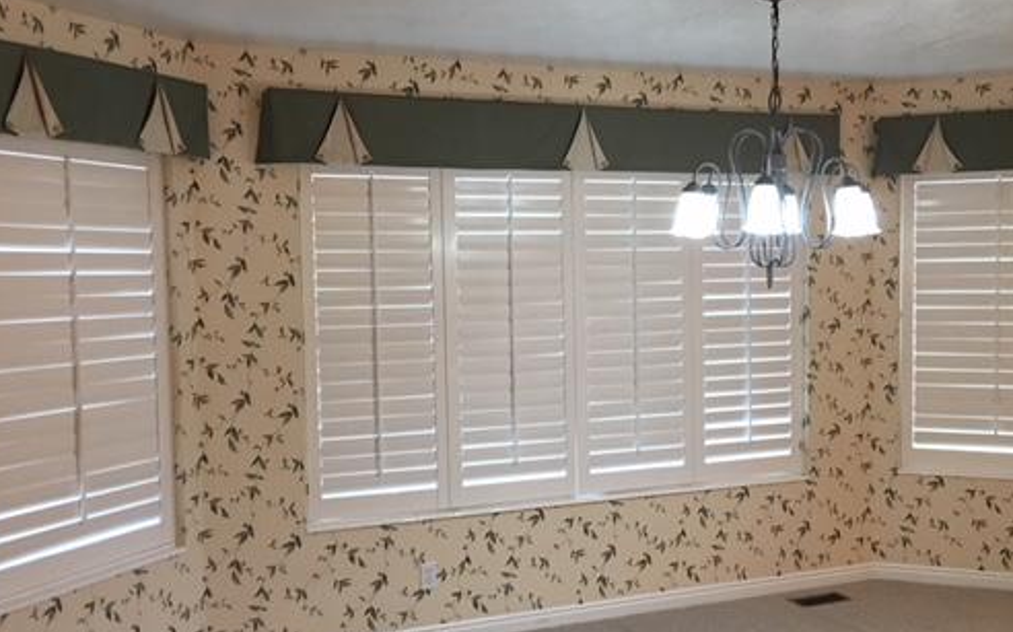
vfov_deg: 31.9
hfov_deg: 49.2
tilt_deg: -3.1
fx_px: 1104
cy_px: 352
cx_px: 570
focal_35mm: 40
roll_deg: +0.1
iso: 80
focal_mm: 4.15
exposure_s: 1/15
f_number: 2.2
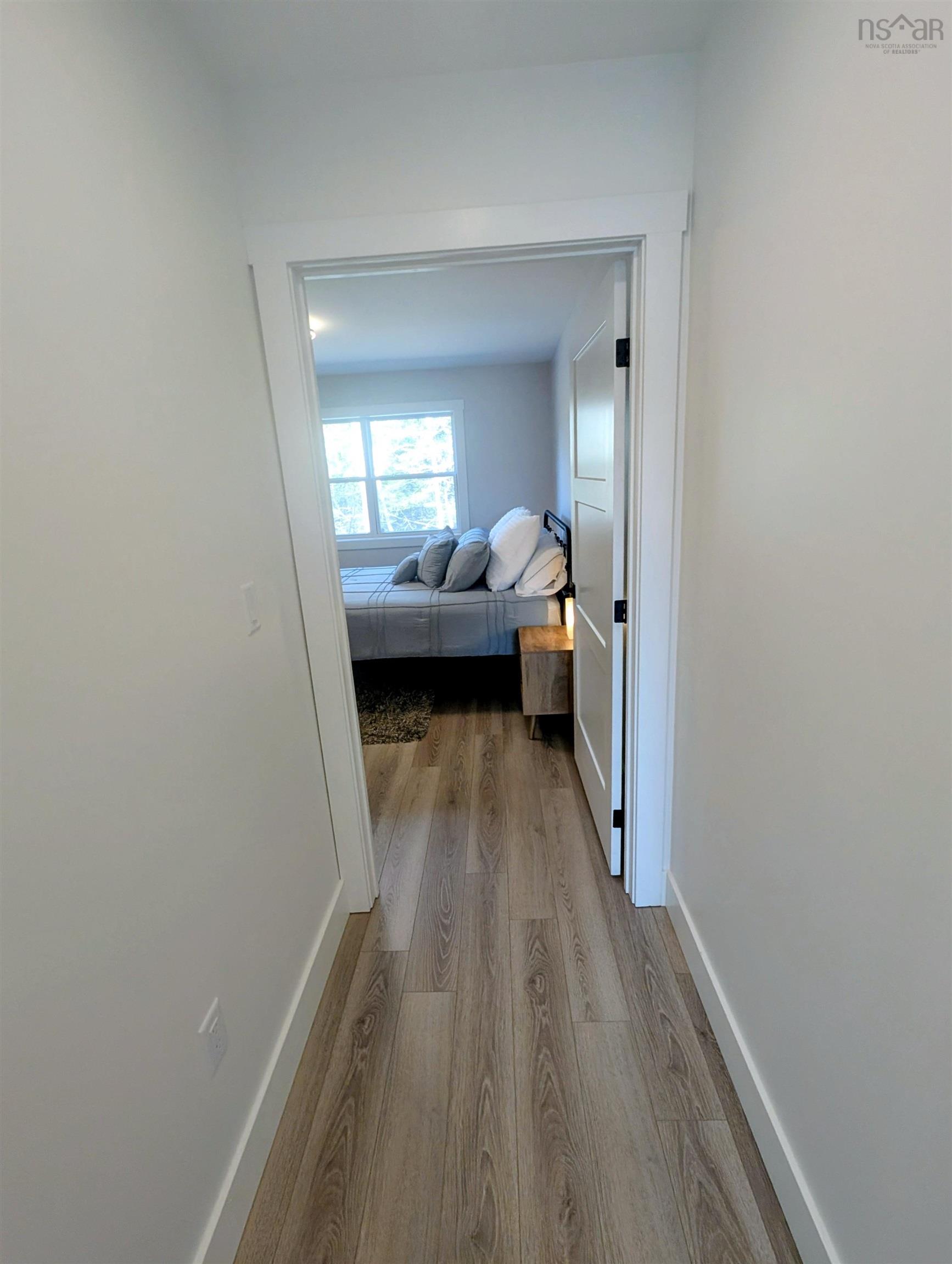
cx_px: 476
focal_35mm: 13
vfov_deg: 106.1
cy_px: 632
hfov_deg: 90.0
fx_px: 476
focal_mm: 1.95
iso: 107
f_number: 2.2
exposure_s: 1/120
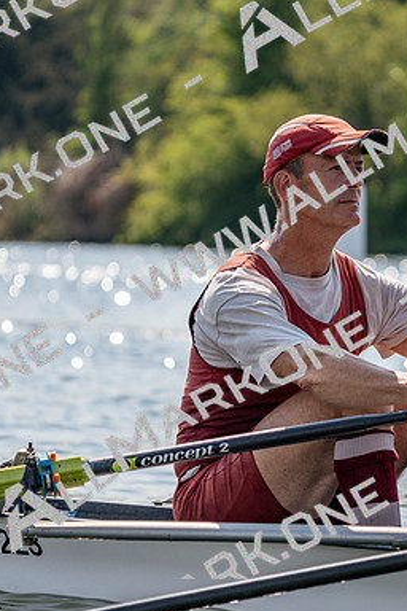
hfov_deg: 4.5
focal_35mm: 302
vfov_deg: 6.8
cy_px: 306
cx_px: 328
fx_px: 5121
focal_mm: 200
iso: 200
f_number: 5.6
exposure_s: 1/1600
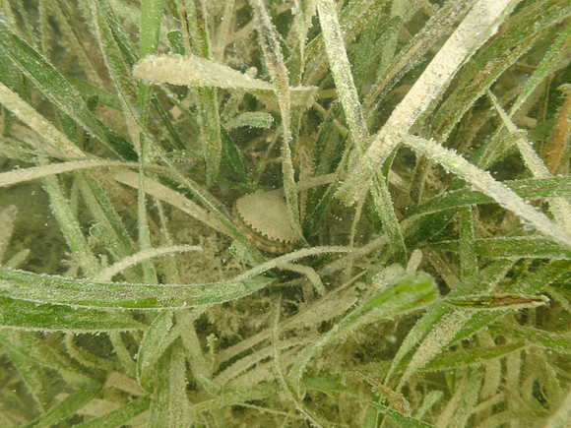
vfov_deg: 54.9
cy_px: 214
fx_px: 412
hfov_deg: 69.4
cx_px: 286
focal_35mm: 25
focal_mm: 4.5
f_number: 2.8
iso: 100
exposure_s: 1/80
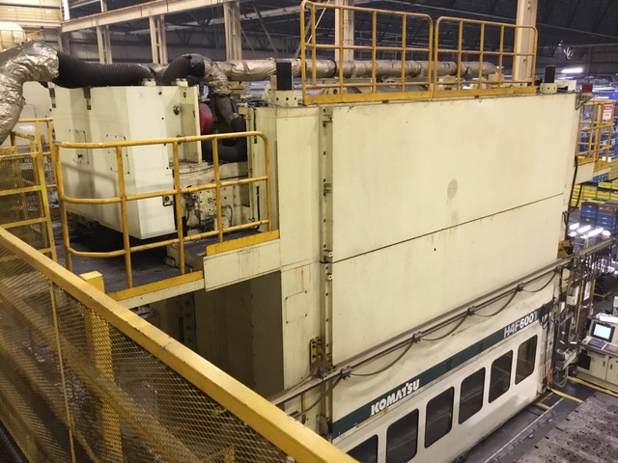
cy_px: 232
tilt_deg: -16.6
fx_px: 553
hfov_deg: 58.4
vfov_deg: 45.4
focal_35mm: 31
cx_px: 309
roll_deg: +0.7
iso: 200
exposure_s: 1/20
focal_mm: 3.3
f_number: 2.4
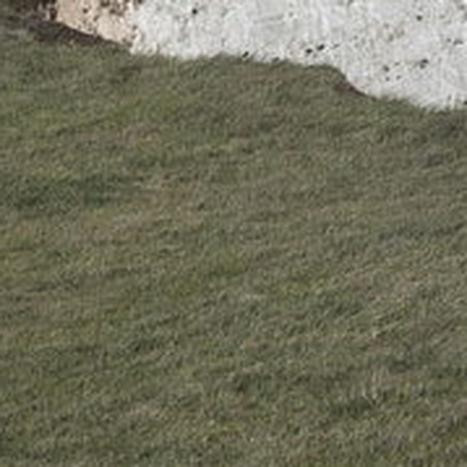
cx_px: 1260
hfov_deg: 4.5
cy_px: -626
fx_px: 5785
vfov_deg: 4.5
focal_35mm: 379
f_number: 11
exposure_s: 1/125
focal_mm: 50
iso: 500
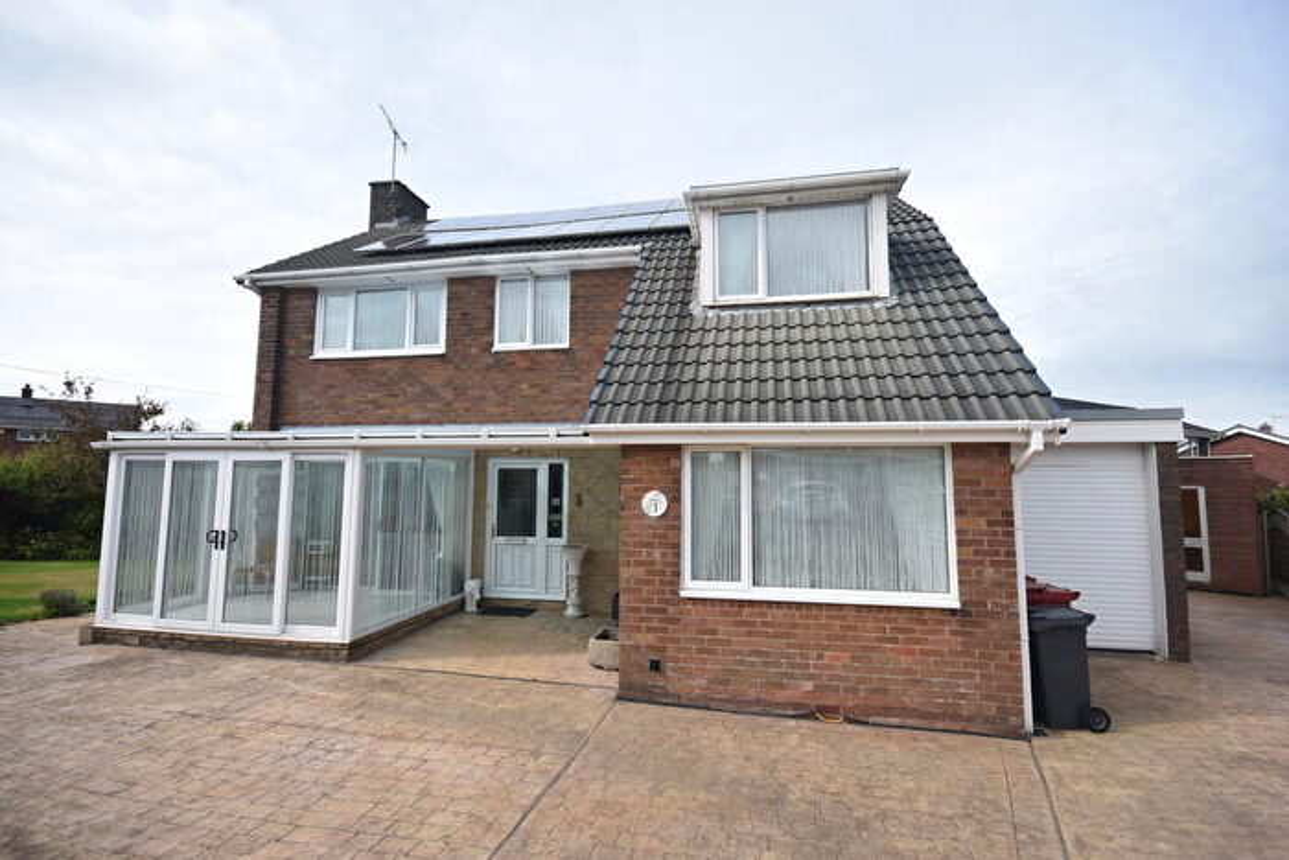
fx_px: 537
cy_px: 430
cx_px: 644
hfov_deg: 100.4
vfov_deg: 77.4
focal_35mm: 15
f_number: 9
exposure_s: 1/320
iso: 200
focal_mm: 10
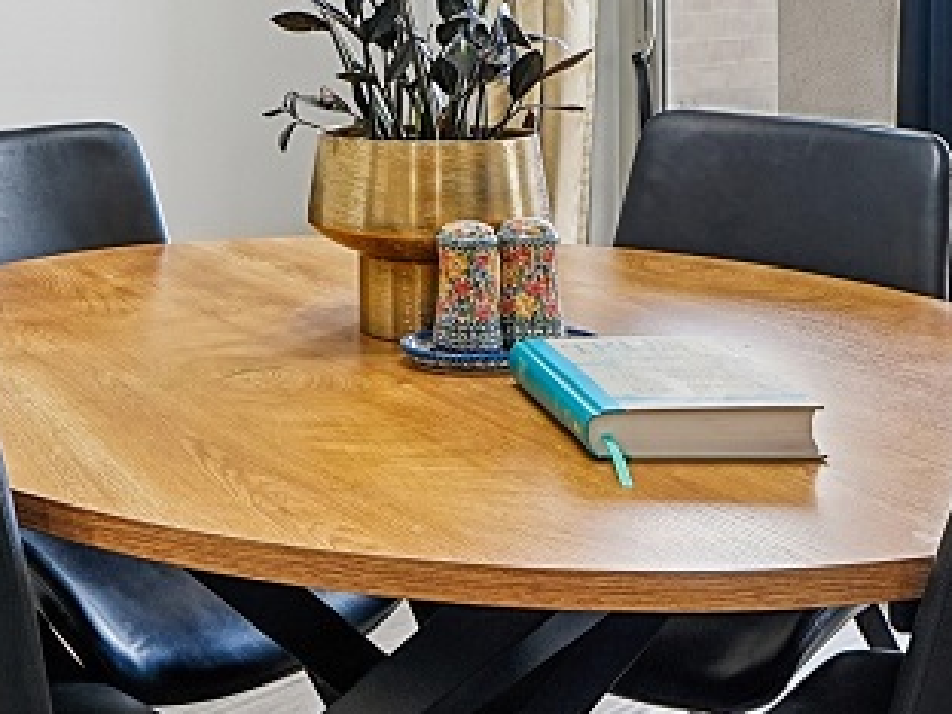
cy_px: 27
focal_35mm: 55
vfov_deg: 25.5
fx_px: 1513
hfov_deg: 31.8
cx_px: -35
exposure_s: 1/50
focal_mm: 14
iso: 400
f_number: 7.1
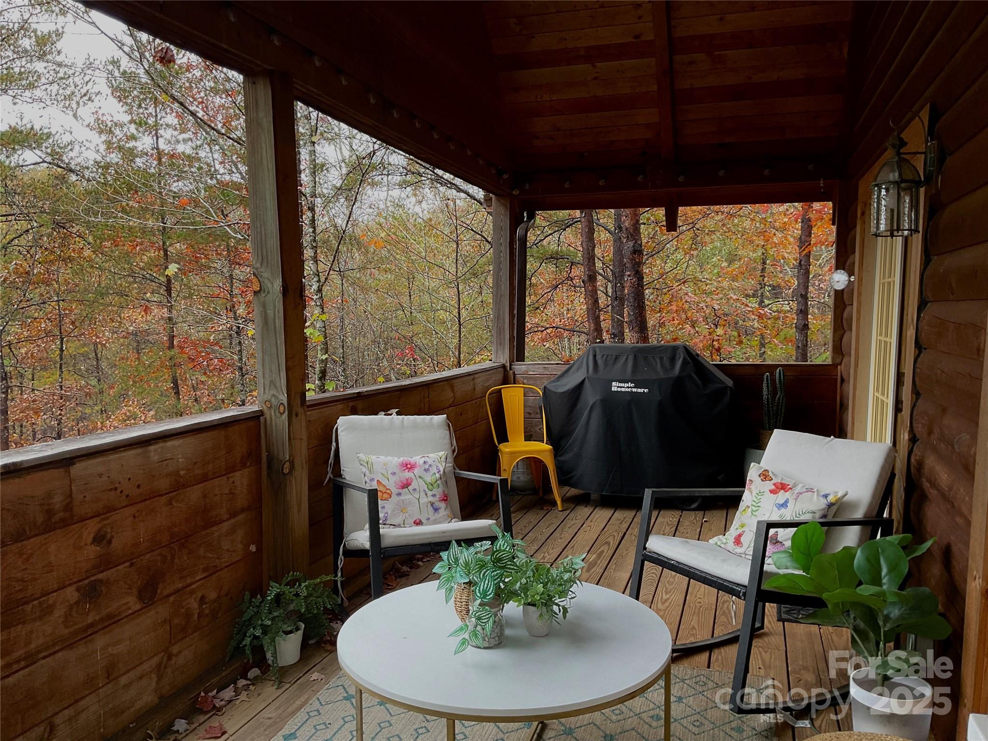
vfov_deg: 48.2
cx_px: 494
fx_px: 828
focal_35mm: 29
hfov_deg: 61.7
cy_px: 370
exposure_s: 1/60
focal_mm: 3
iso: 64
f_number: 1.8
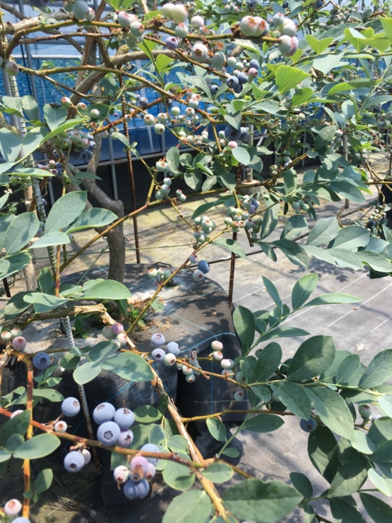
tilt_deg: -21.4
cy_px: 262
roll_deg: +2.0
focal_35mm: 29
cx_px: 196
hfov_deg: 48.2
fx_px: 438
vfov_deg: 61.7
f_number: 2.2
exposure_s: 1/596
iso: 25
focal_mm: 4.15
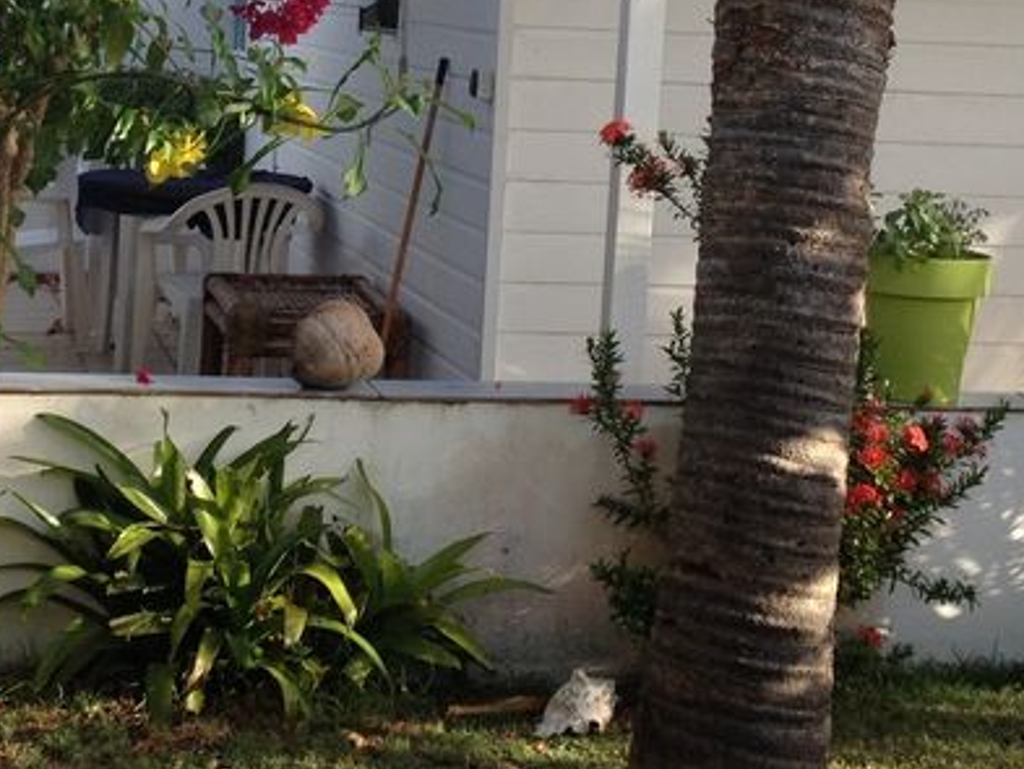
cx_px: 349
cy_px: 125
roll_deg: -3.6
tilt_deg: -5.4
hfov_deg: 21.9
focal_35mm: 89
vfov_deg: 16.5
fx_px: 2634
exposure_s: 1/339
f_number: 2.4
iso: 50
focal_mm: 4.28
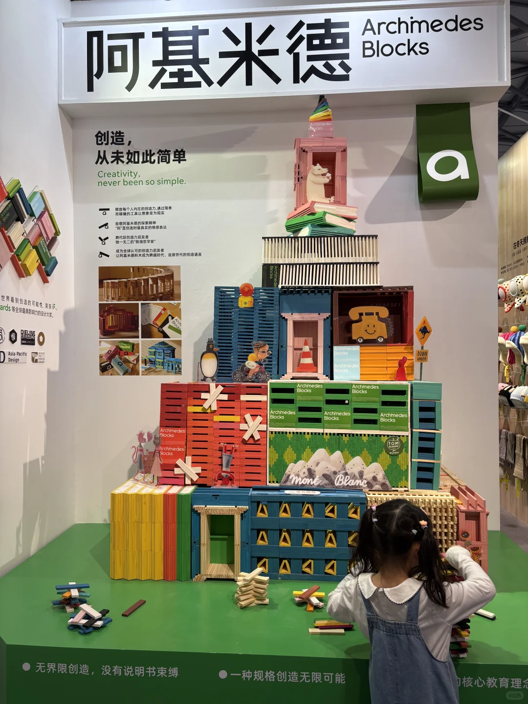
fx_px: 529
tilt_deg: +0.9
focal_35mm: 26
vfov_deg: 67.3
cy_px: 352
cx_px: 264
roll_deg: +0.2
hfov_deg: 53.1
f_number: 1.6
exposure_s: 1/187
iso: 40
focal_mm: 5.96
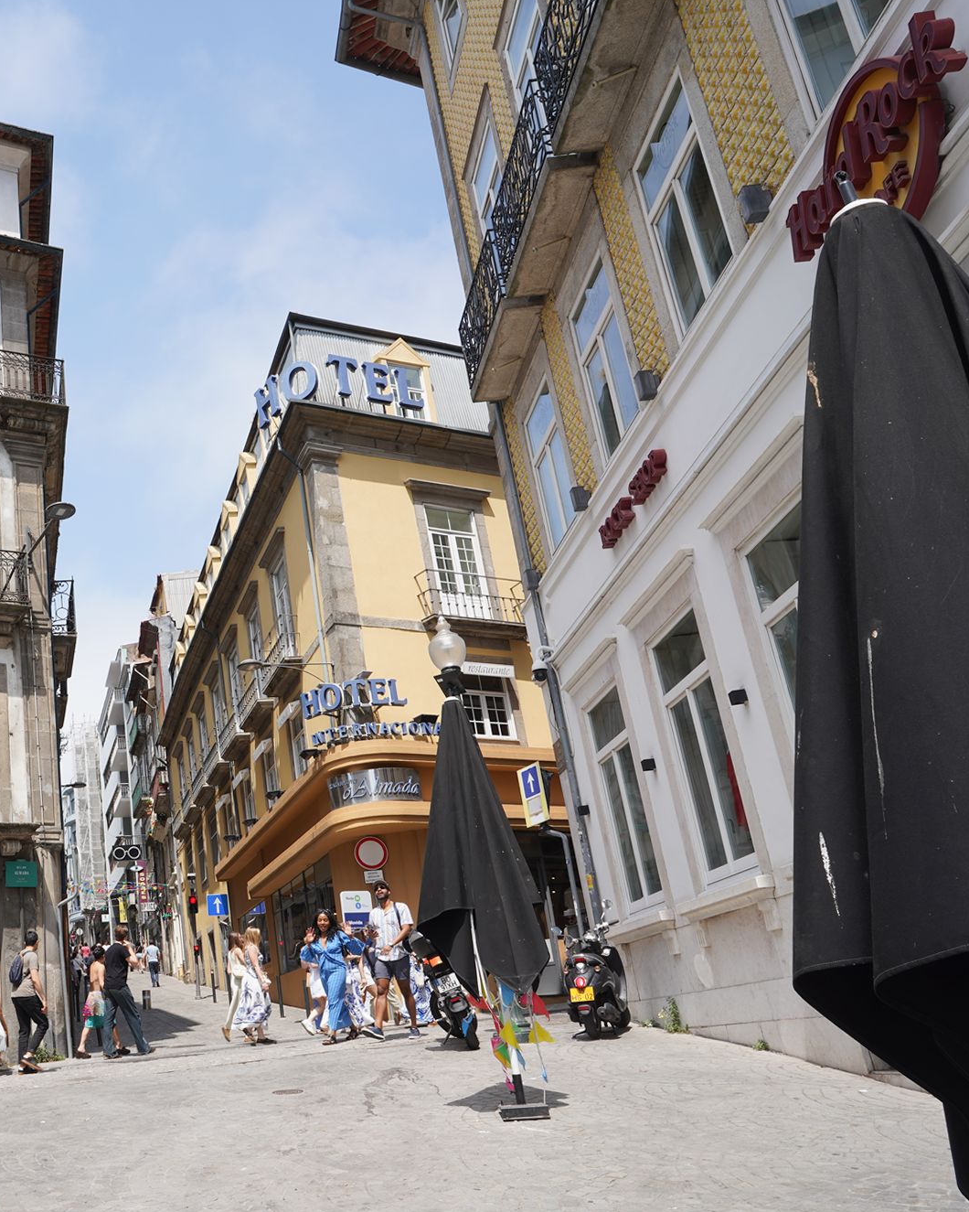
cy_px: 605
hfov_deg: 40.0
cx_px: 86
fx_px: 1219
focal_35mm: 34
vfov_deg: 52.8
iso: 100
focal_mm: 24
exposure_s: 1/100
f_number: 13
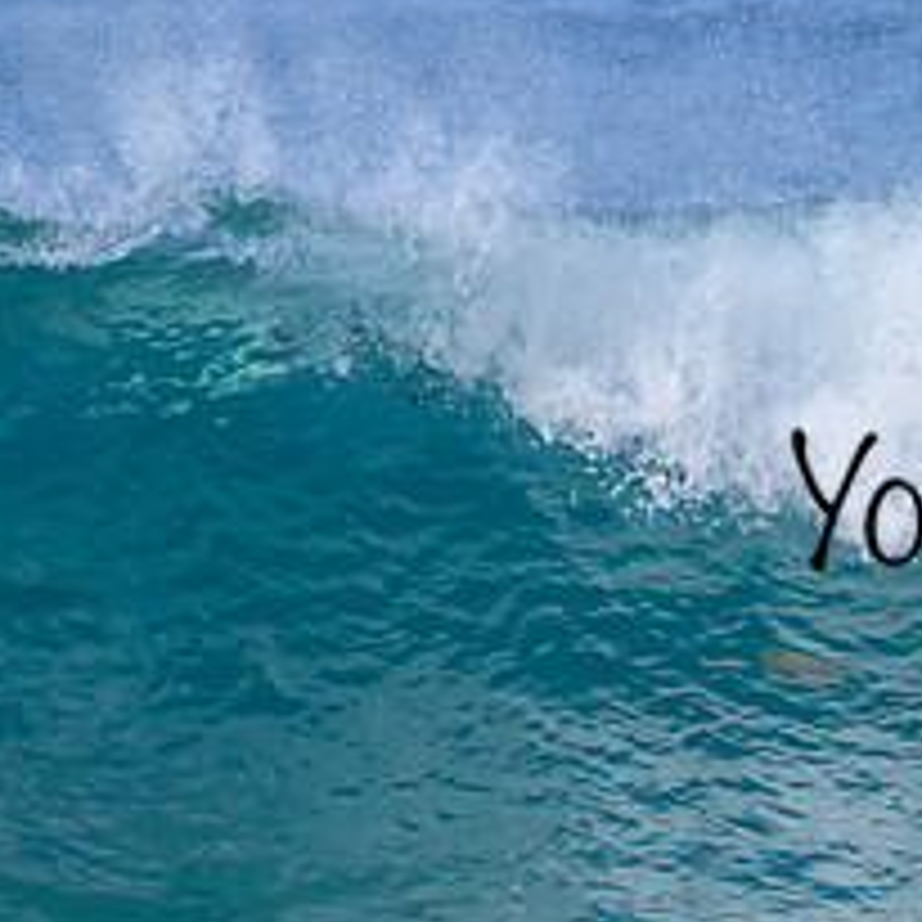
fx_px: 72593
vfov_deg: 0.7
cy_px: 461
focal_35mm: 2409
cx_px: 1255
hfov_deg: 0.7
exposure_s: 1/2000
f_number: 11
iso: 1100
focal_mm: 1000
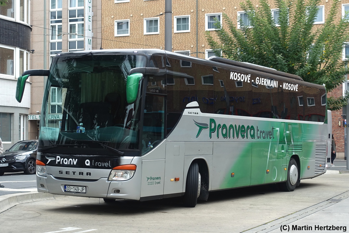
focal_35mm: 60
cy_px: 116
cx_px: 174
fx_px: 582
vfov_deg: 22.6
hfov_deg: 33.4
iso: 125
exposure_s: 1/80
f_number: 4
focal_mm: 22.18
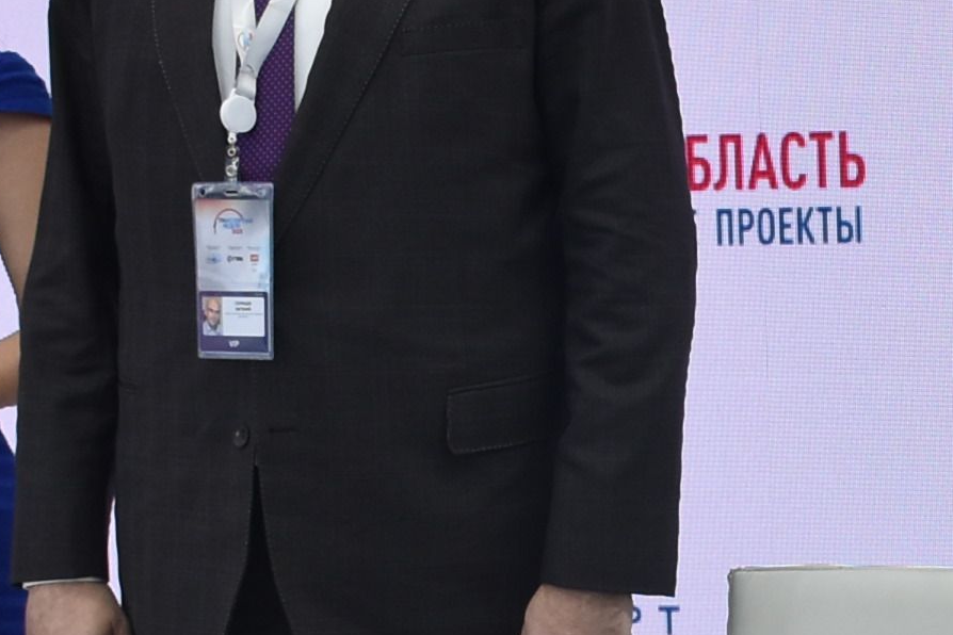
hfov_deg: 11.7
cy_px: 535
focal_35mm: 174
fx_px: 4593
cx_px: 1050
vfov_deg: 7.9
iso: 400
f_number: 5
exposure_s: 1/100
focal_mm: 23
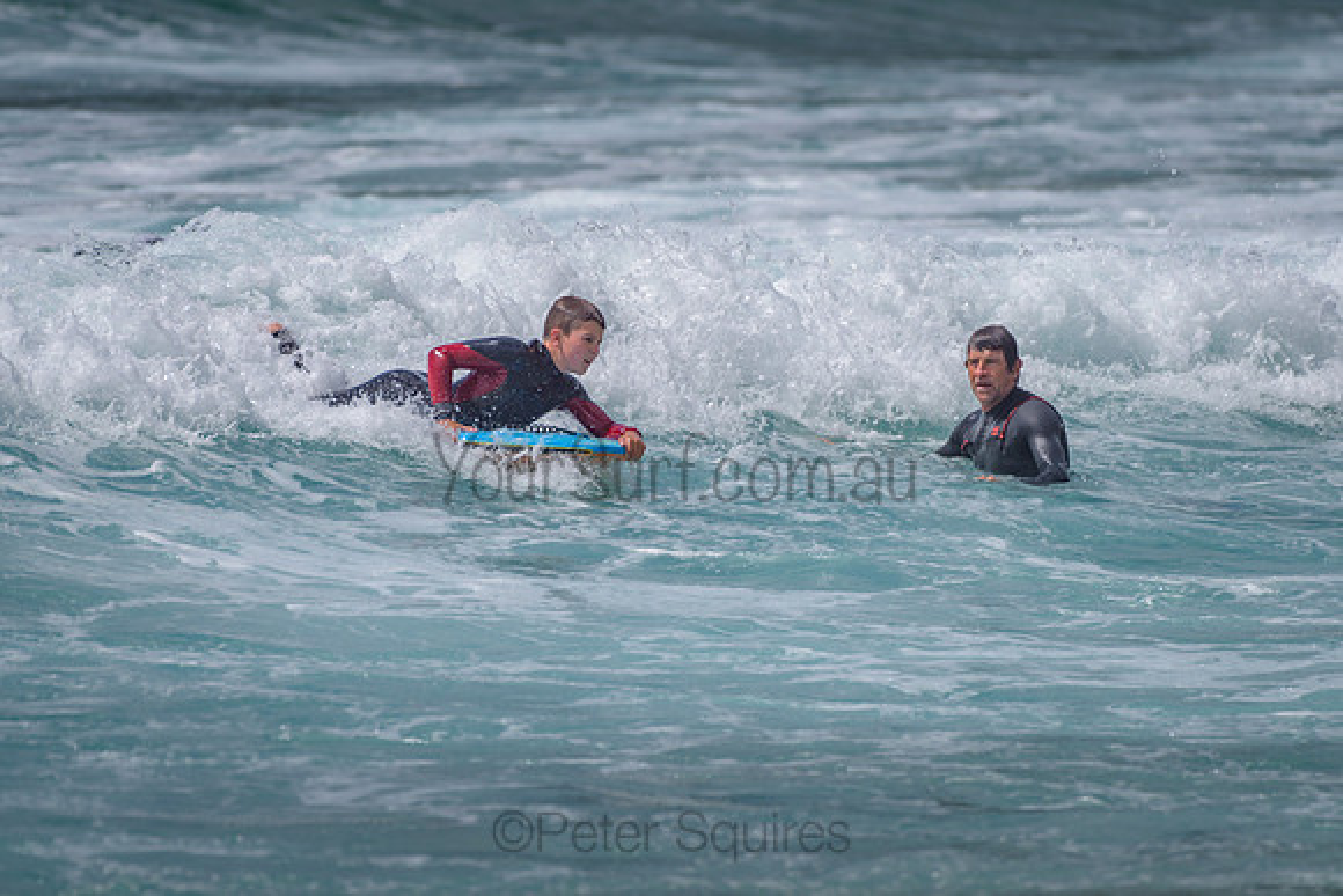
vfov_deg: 2.2
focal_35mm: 613
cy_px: 413
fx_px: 22870
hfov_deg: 3.4
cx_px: 698
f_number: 5.6
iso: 72
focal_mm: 500
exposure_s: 1/2000
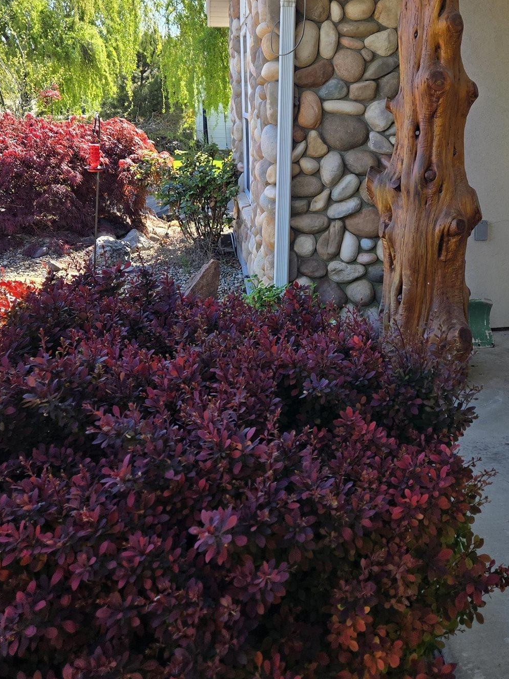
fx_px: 784
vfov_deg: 45.9
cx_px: 356
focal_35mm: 40
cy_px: 212
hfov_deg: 35.5
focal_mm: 5.4
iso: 25
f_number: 1.8
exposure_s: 1/1002
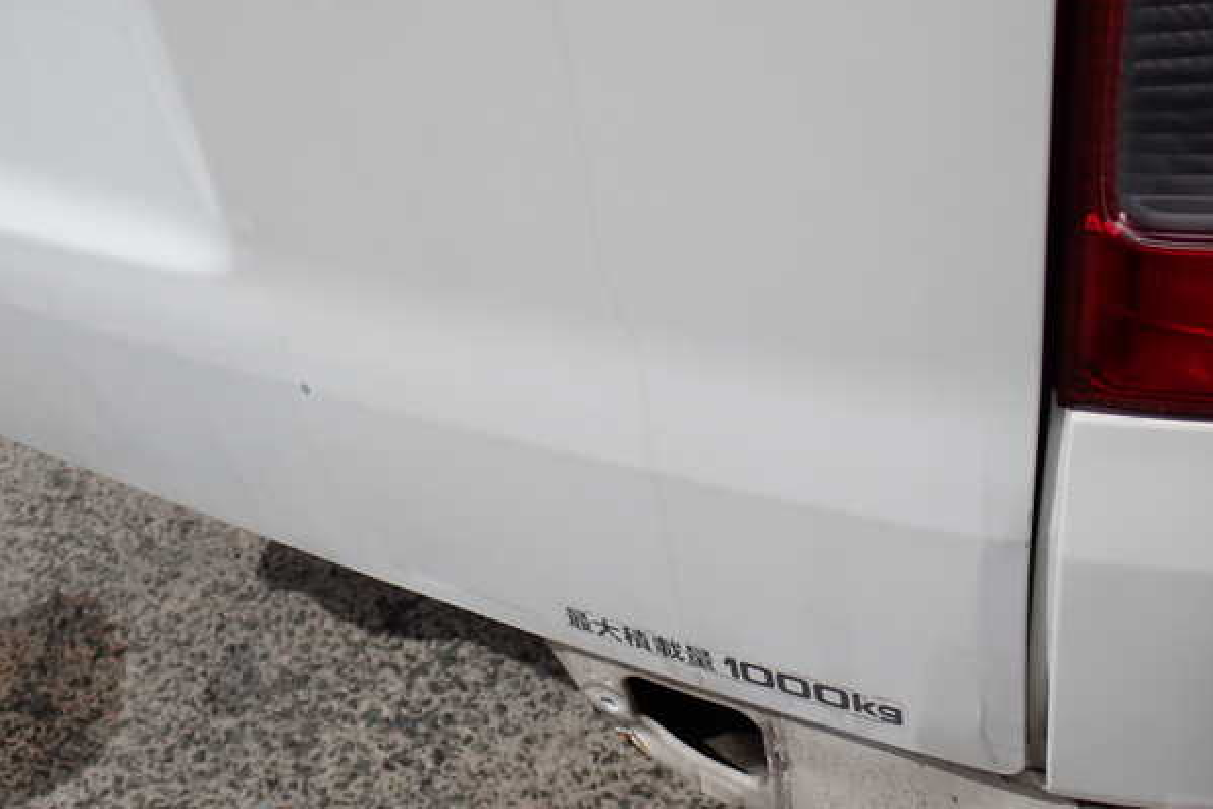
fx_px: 1449
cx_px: 610
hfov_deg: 45.4
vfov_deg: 31.2
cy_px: 403
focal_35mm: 43
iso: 100
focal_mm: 7.31
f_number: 11
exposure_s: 1/250
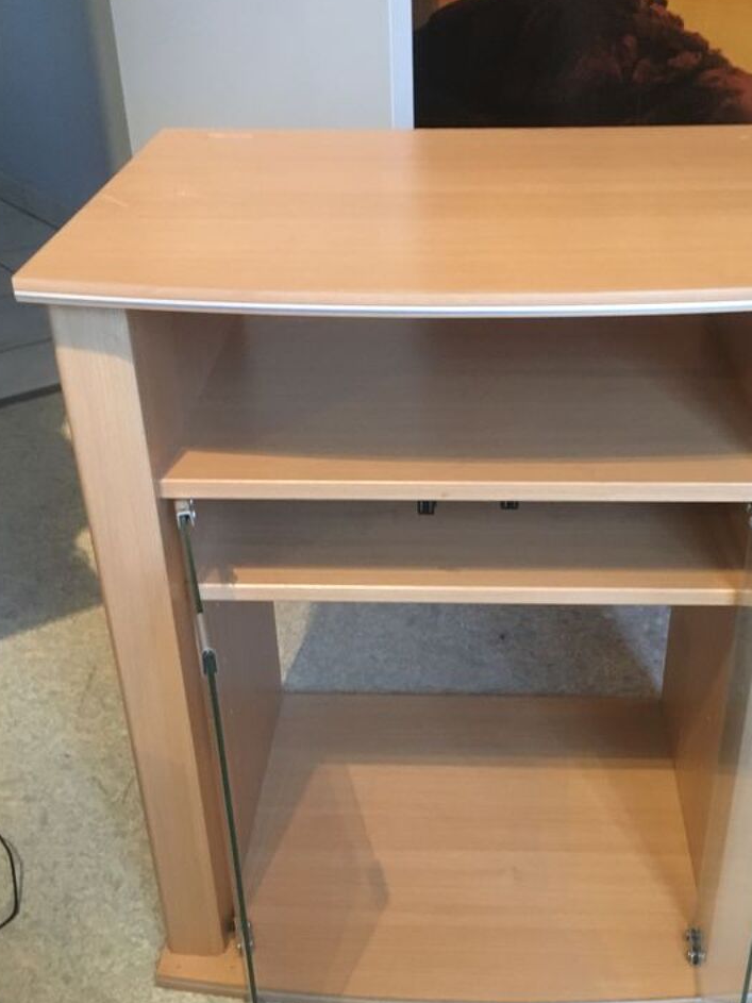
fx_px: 1188
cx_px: 433
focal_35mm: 41
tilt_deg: -33.5
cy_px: 609
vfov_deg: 45.5
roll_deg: +1.1
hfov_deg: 35.1
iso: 400
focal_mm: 4.15
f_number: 2.2
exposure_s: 1/17
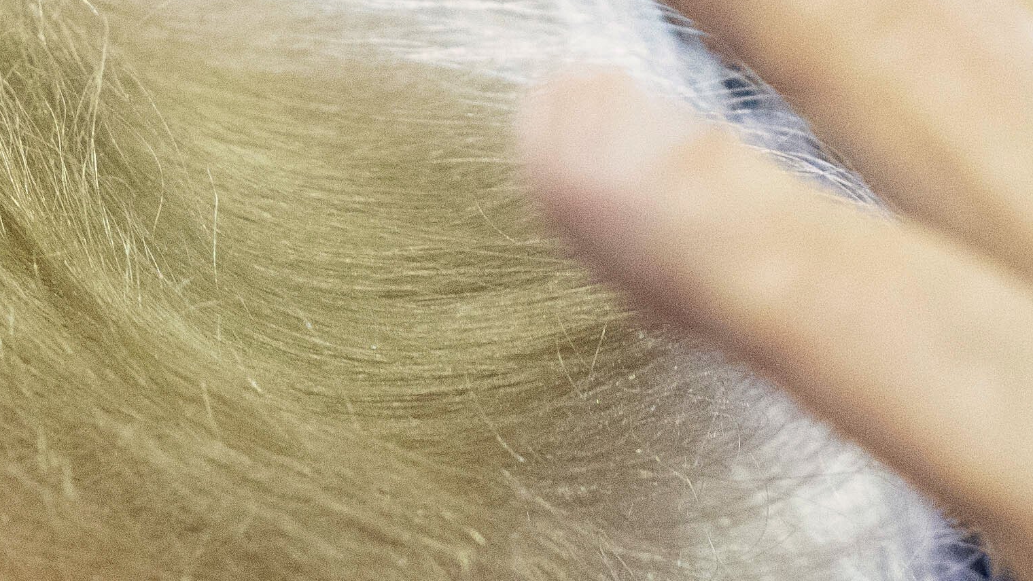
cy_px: 1723
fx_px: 65218
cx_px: -116
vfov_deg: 0.5
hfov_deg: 0.9
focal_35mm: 2381
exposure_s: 1/640
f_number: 2.8
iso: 2500
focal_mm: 400
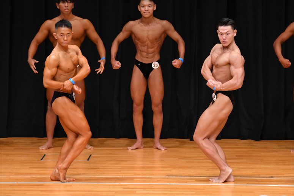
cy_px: 98
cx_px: 147
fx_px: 2449
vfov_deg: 4.6
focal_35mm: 300
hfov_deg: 6.9
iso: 4000
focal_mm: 200
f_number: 5.6
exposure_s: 1/400
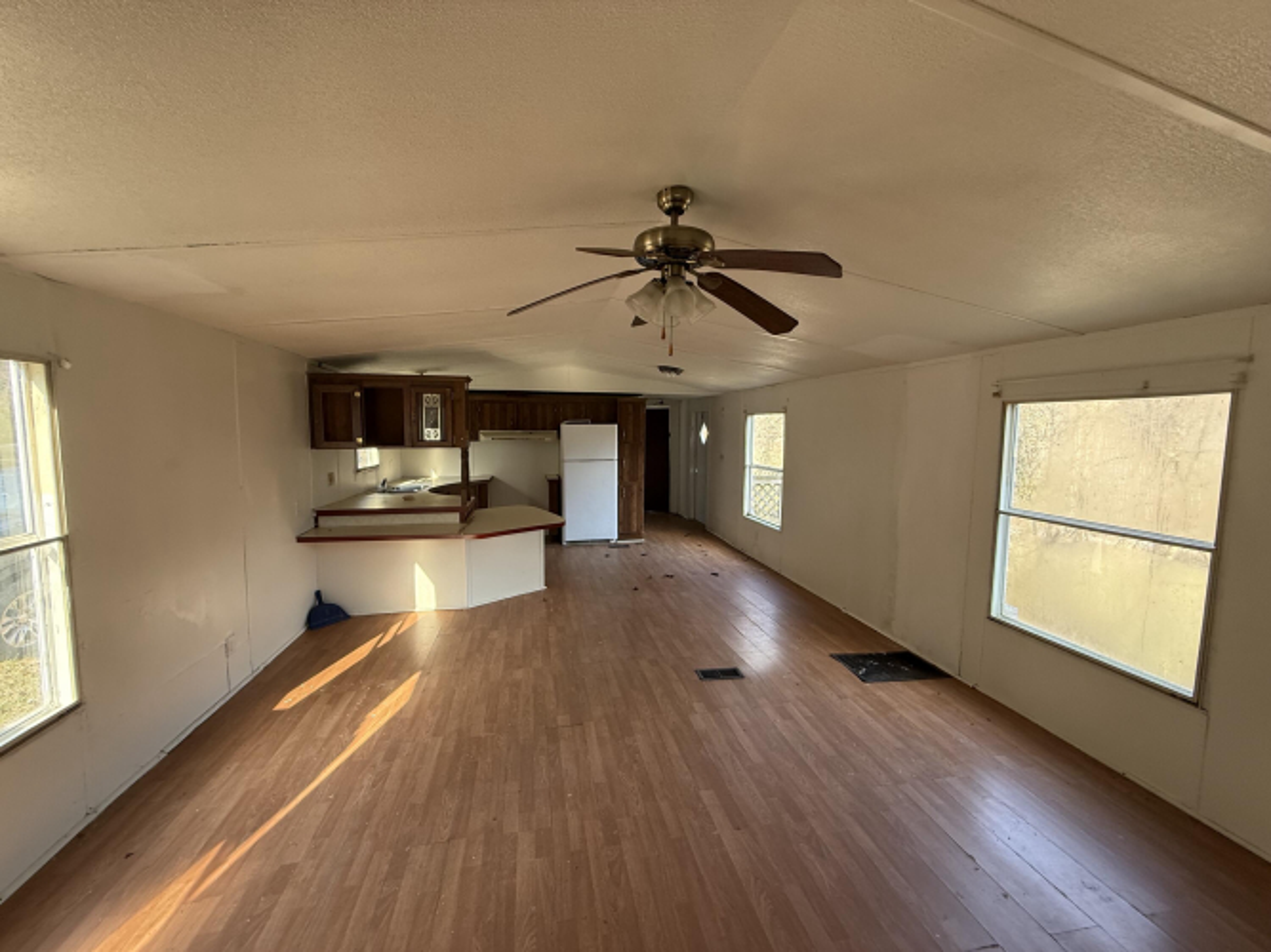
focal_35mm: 14
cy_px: 476
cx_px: 636
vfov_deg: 85.7
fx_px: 514
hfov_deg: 102.1
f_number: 2.2
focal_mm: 2.22
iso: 160
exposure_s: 1/99
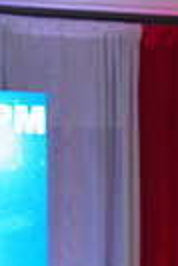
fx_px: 3129
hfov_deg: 3.2
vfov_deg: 4.8
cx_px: -145
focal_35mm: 423
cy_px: 566
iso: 1600
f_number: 5.6
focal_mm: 97
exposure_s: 1/160
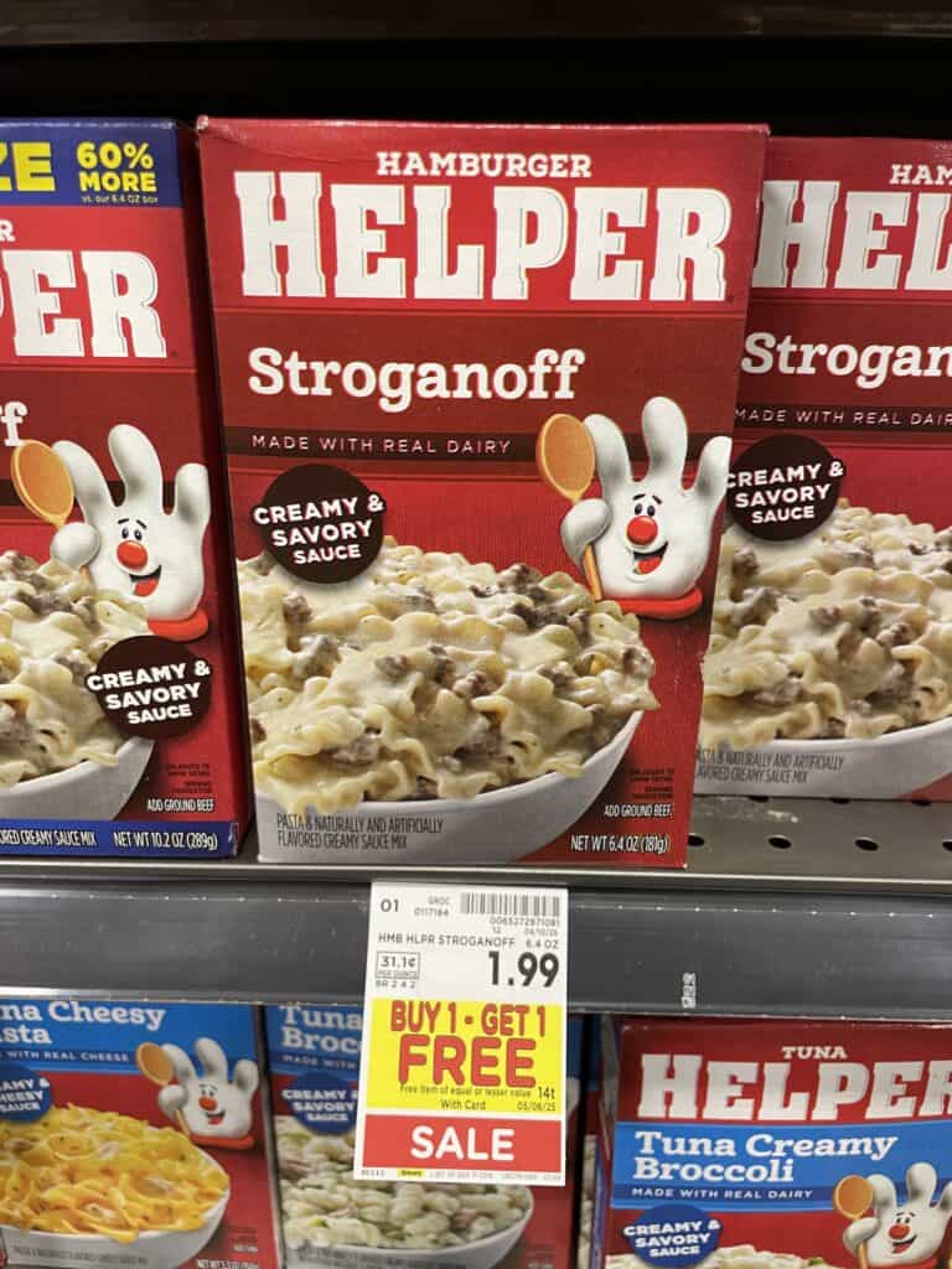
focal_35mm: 26
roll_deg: +0.9
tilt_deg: -23.2
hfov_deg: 53.1
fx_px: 953
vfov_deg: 67.3
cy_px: 634
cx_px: 476
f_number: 1.6
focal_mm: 4.2
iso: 125
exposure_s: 1/44
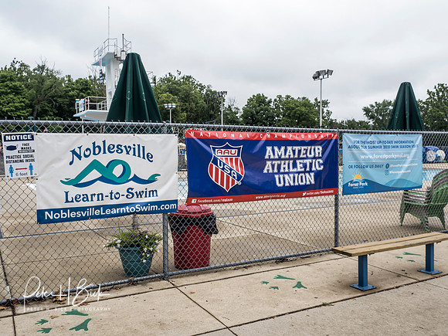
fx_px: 440
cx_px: 224
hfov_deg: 54.0
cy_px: 168
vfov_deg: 41.8
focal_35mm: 34
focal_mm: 17
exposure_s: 1/125
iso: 160
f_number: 7.1
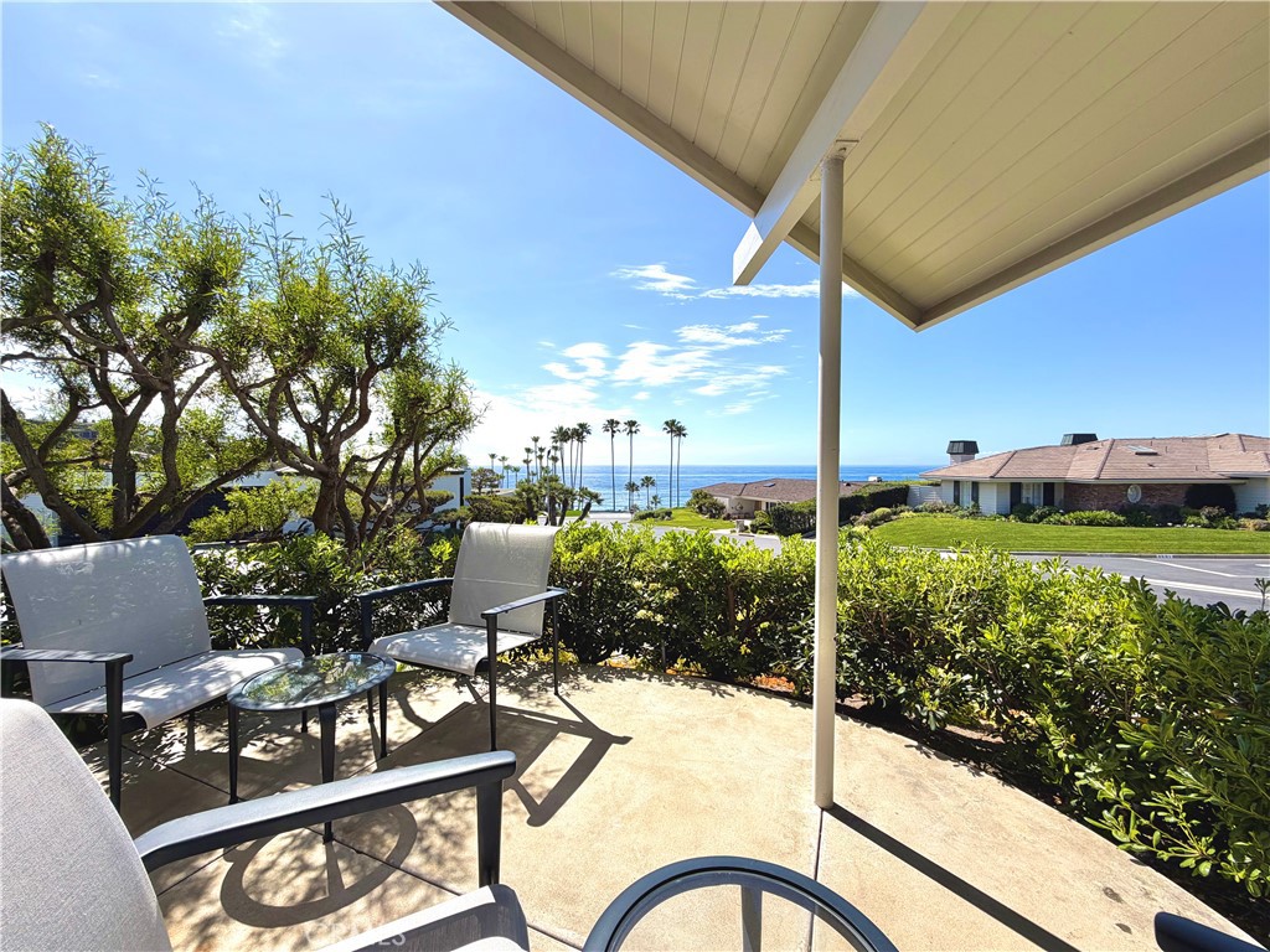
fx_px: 514
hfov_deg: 102.1
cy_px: 476
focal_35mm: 14
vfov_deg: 85.7
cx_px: 635
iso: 20
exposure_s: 1/1033
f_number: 2.2
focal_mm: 2.22
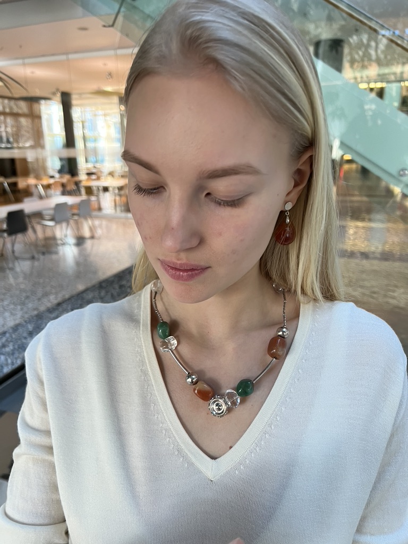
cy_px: 272
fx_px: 409
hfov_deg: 53.1
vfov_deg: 67.3
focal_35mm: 26
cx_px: 204
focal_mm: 5.7
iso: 100
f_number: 1.5
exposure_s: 1/50
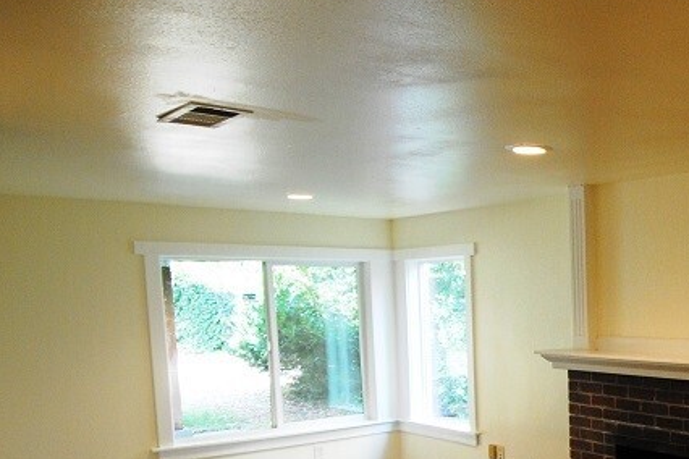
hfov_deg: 40.8
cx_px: 704
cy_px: 398
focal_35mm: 41
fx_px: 785
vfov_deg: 31.4
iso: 320
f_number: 3.5
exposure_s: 1/30
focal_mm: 10
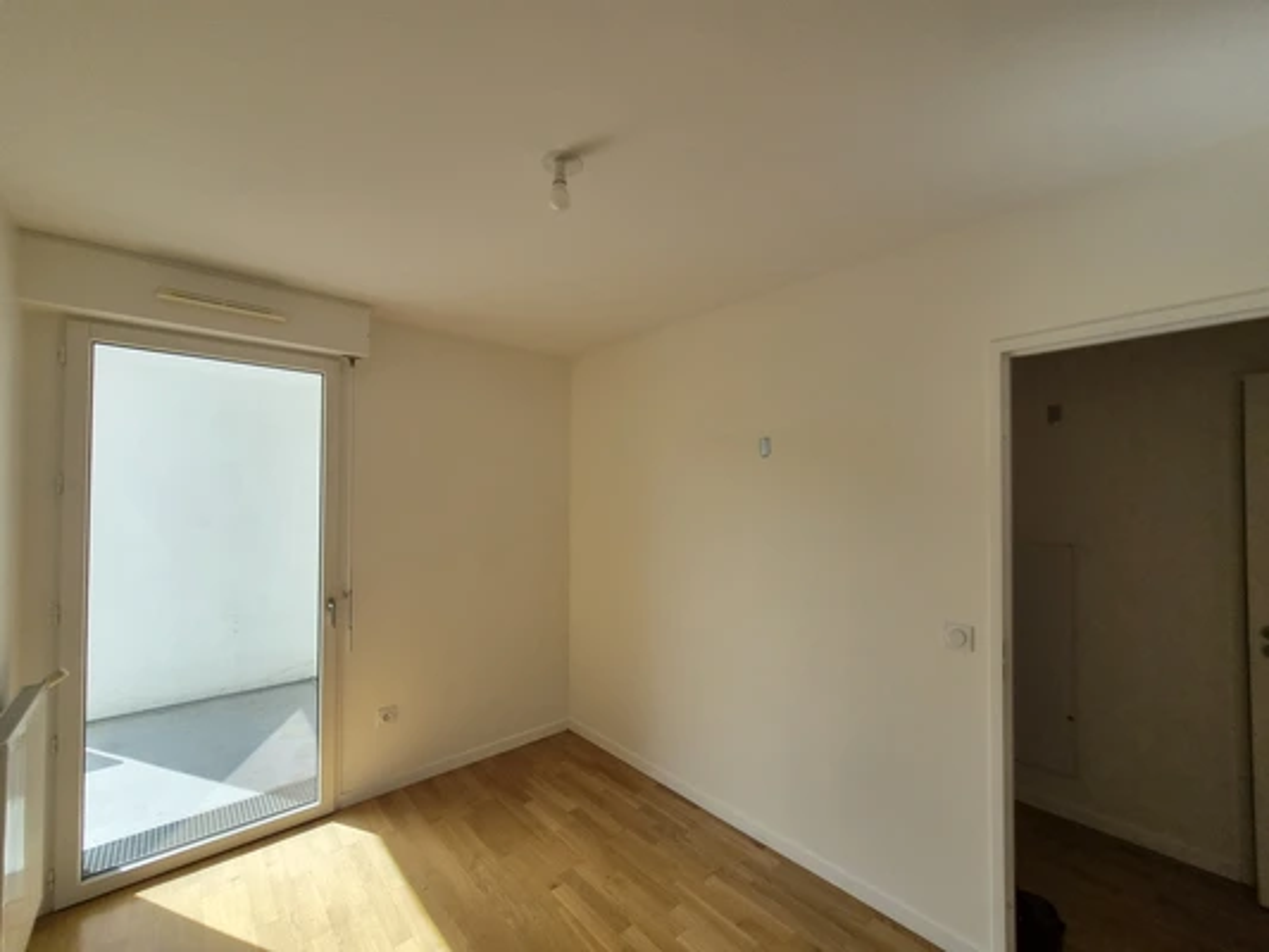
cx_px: 634
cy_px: 476
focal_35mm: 13
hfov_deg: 106.2
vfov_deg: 89.9
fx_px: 477
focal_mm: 2.2
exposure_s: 1/1456
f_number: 2.2
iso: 100
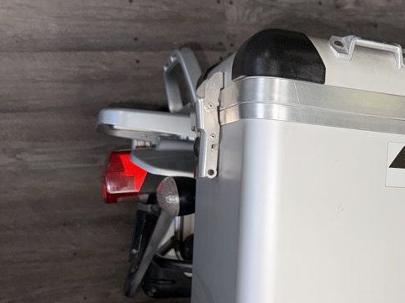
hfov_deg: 35.7
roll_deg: -2.7
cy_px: 245
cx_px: 347
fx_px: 596
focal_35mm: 51
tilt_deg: -23.5
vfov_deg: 27.9
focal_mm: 6.76
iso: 50
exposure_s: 1/166
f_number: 1.78
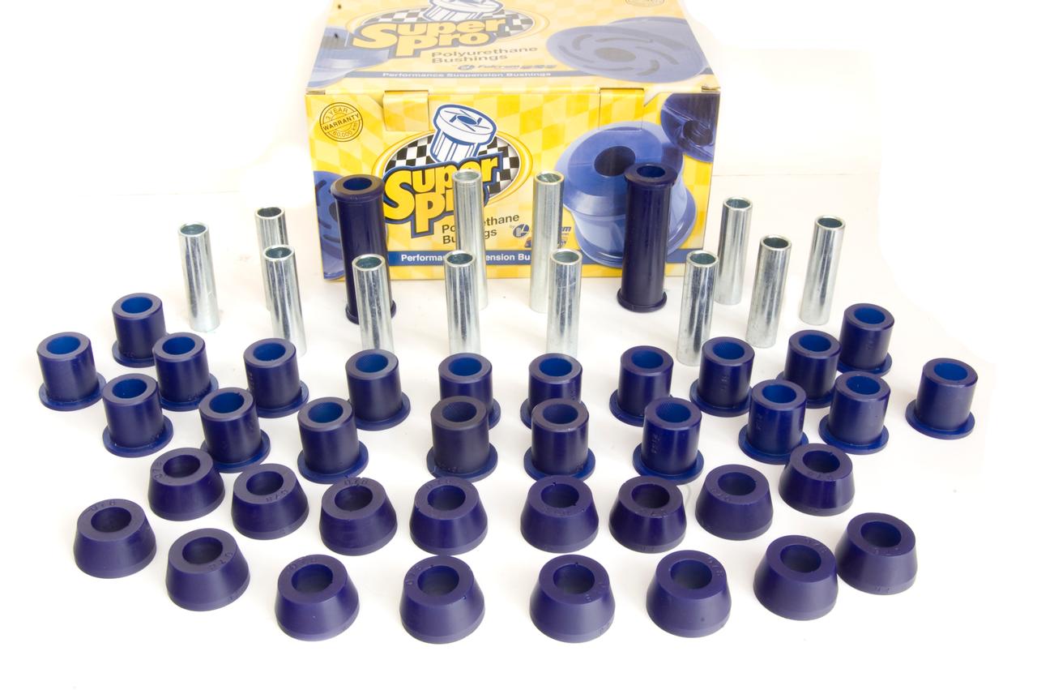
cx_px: 518
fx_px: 1122
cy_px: 345
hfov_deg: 49.6
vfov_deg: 34.1
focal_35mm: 39
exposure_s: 6
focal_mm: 26
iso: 200
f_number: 22
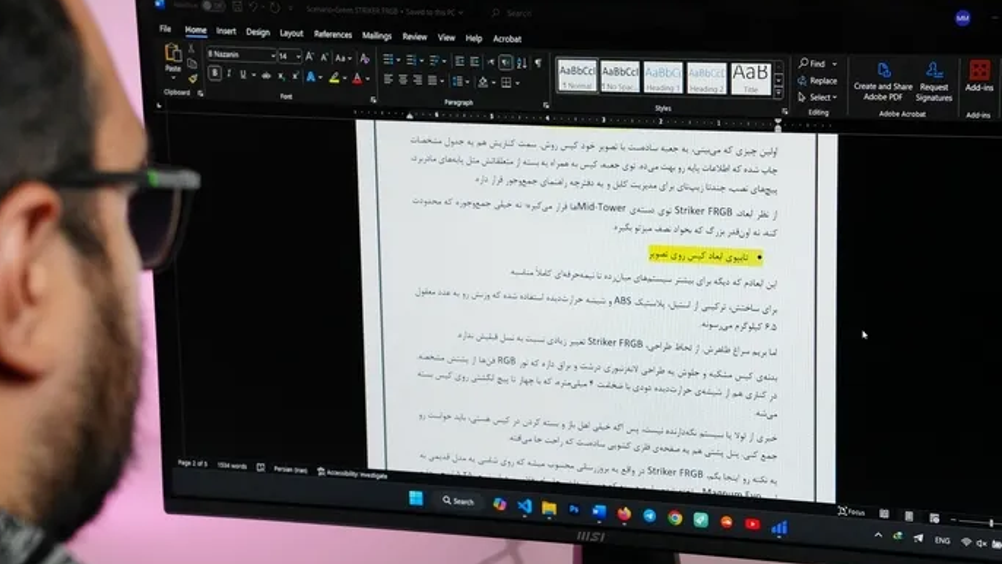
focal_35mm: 103
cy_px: 380
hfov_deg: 20.7
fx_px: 2737
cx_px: 612
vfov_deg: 11.7
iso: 2000
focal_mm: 50
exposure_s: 1/200
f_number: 4.5
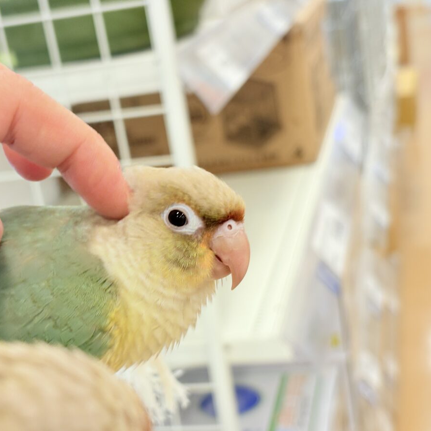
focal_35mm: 62
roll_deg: +10.8
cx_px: 180
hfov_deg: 27.7
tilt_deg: -18.3
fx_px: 873
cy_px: 216
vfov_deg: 27.7
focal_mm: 5.96
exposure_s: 1/82
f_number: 1.6
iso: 80
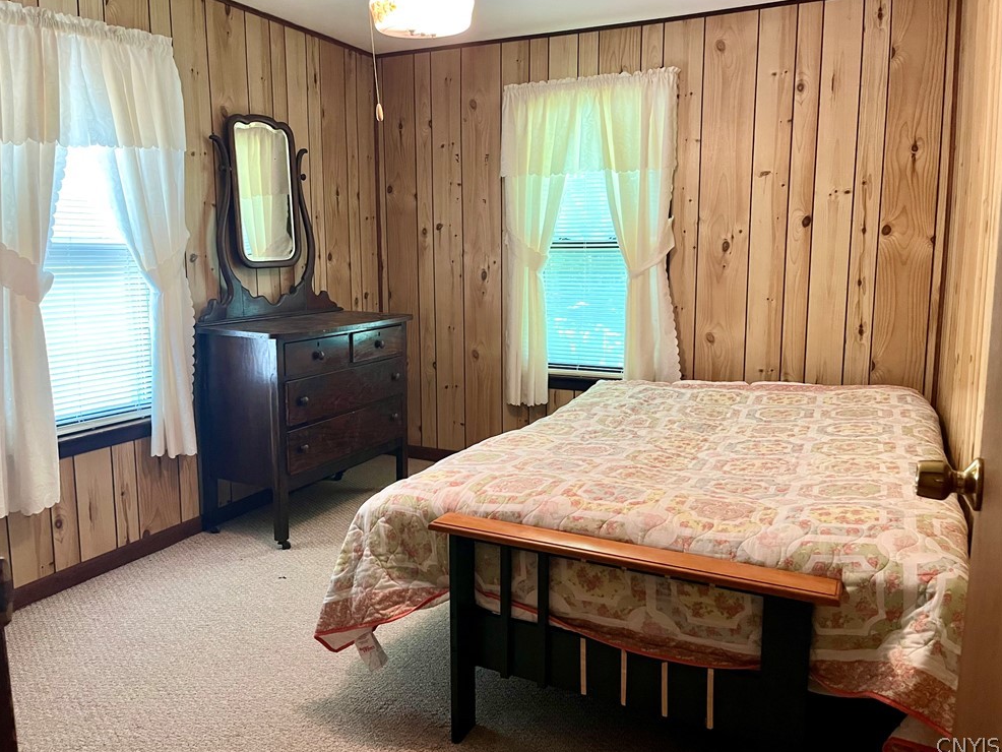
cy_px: 373
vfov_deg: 51.4
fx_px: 782
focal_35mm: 27
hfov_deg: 65.3
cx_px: 486
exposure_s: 1/60
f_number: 1.6
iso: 320
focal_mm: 5.1
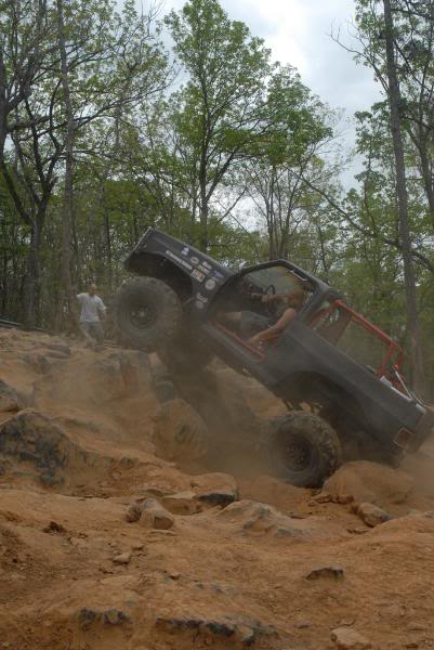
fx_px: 677
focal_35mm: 38
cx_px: 217
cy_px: 325
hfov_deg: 35.5
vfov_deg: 51.3
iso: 800
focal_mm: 25
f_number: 9
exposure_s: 1/320
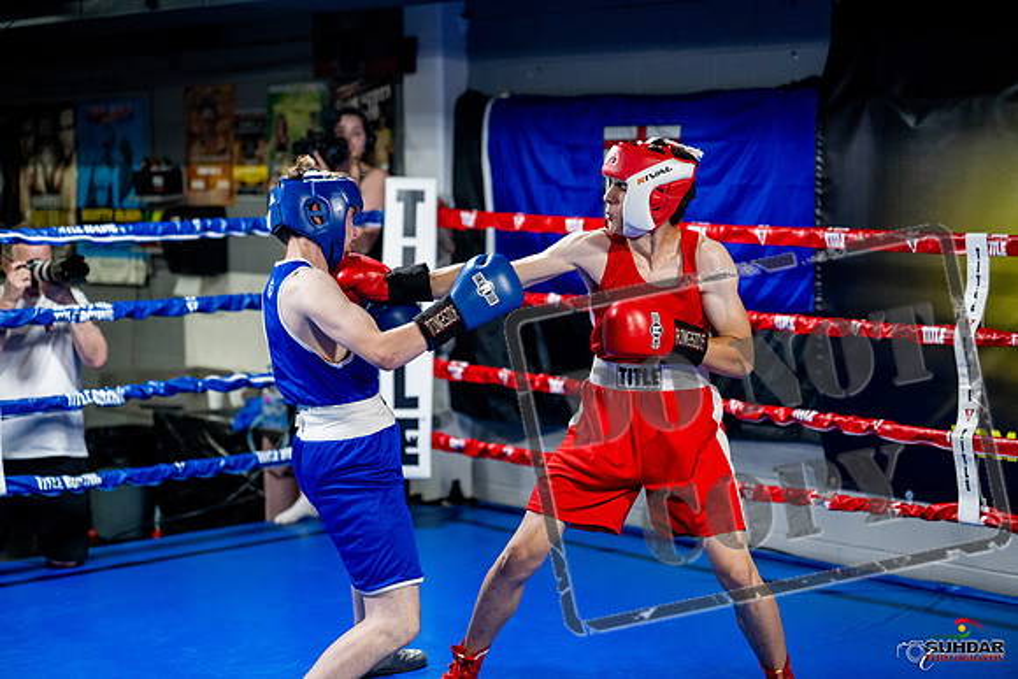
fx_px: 1923
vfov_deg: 20.0
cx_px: 509
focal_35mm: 68
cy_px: 340
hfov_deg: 29.6
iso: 4000
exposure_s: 1/1000
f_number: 2
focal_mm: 68
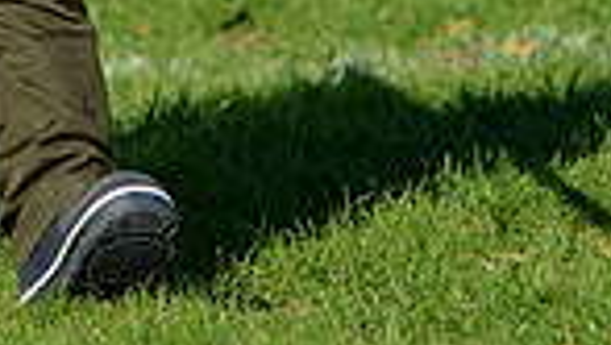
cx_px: -108
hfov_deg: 2.3
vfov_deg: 1.3
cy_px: -401
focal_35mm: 948
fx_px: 15373
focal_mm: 230
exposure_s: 1/1600
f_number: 4
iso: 400
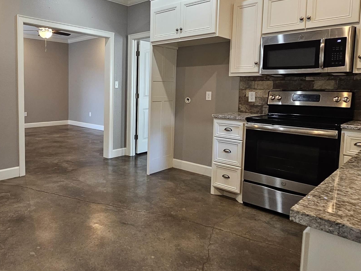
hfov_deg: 66.5
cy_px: 110
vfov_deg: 54.5
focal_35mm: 25
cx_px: 106
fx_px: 261
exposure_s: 1/60
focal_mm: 2.2
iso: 200
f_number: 2.2
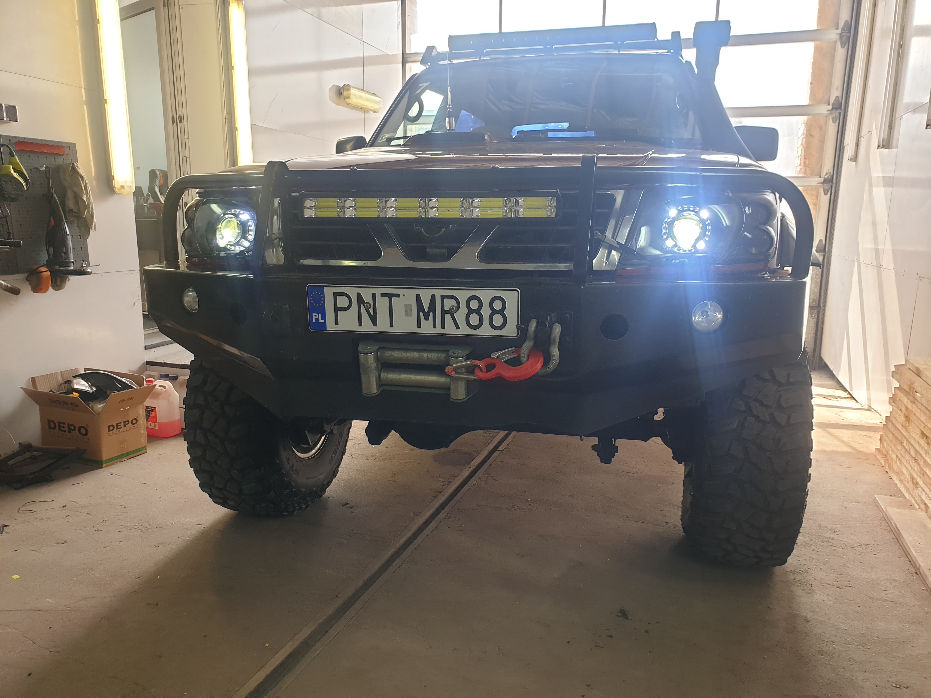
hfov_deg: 67.3
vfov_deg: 53.1
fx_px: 699
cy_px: 349
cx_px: 466
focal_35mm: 26
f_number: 2.4
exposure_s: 1/100
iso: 80
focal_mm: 4.3
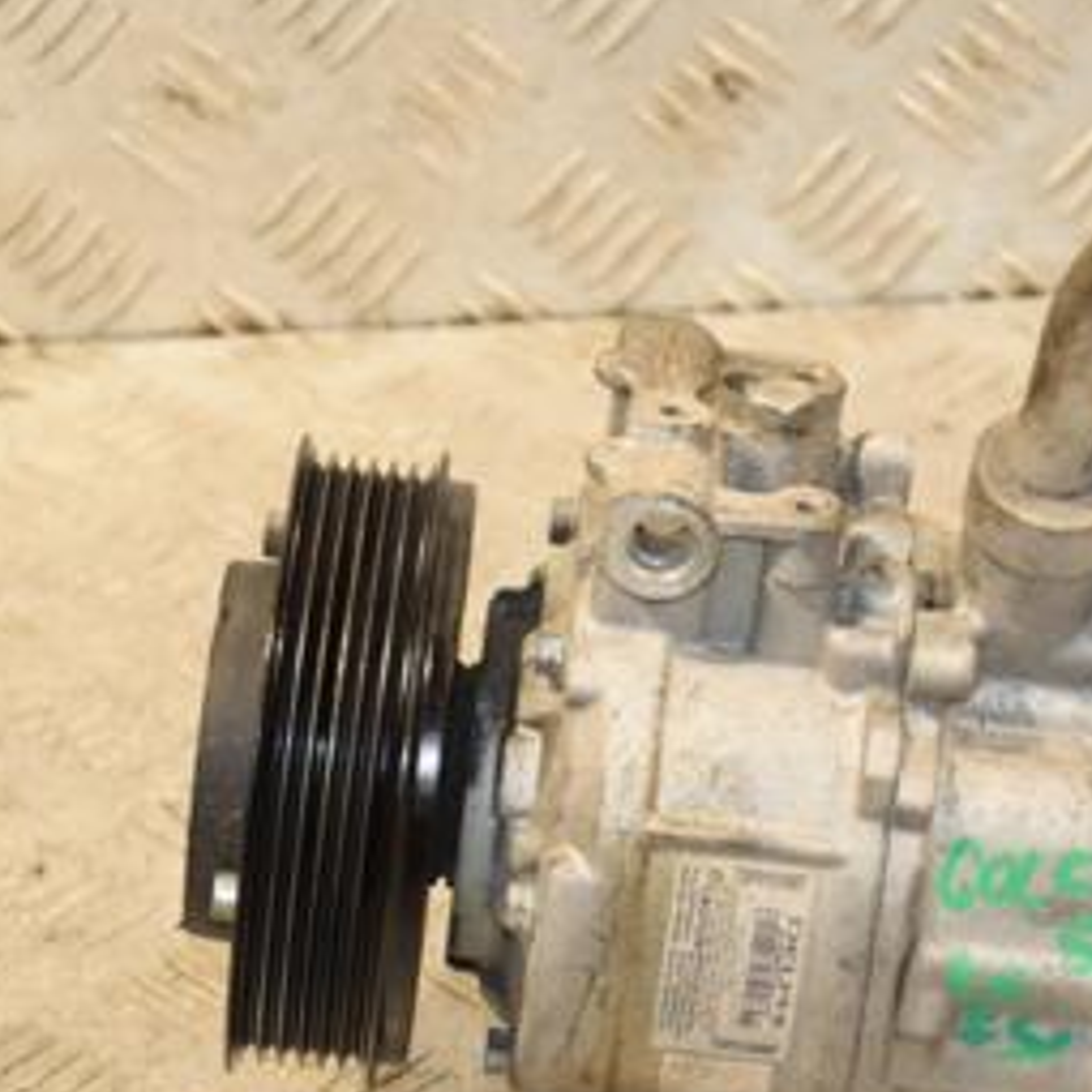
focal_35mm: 150
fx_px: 5354
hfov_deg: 11.6
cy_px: 737
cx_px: 779
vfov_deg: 11.6
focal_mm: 50
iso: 800
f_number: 5
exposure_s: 1/200
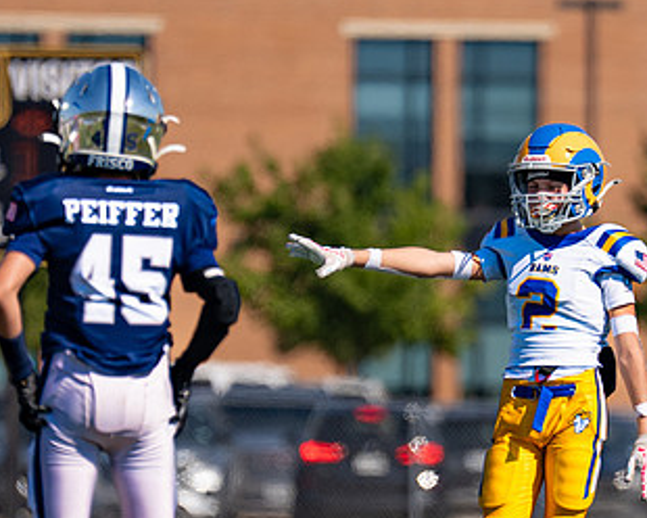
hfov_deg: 2.7
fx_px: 13959
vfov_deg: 2.1
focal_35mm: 729
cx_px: 553
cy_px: 488
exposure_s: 1/2500
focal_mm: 200
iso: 100
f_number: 2.8
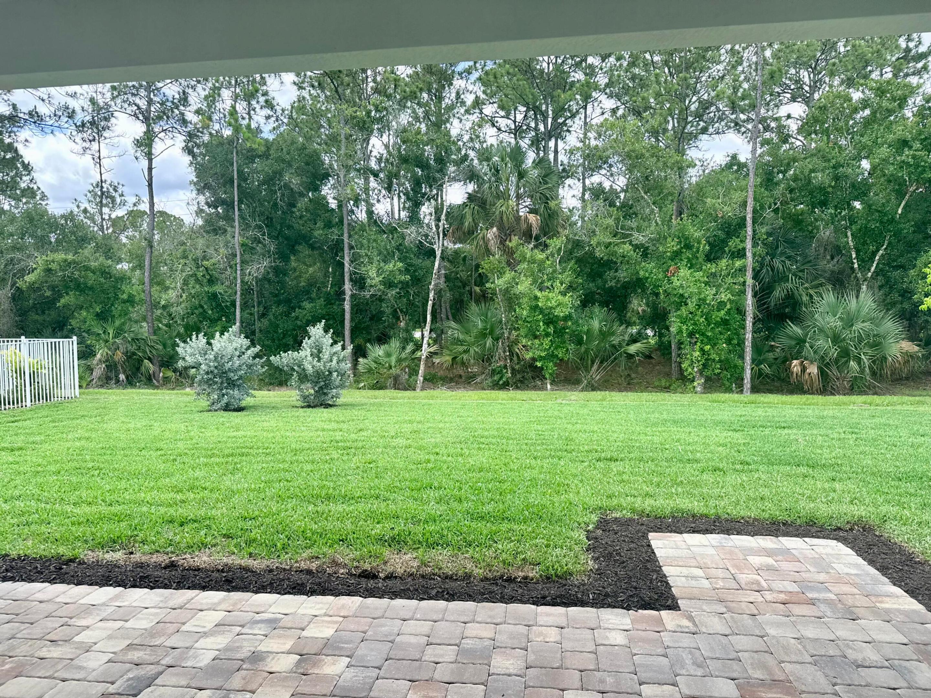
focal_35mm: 24
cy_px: 349
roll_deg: +0.3
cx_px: 466
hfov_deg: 71.6
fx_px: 645
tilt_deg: -3.8
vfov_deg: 56.8
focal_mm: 6.76
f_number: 1.78
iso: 100
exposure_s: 1/1618
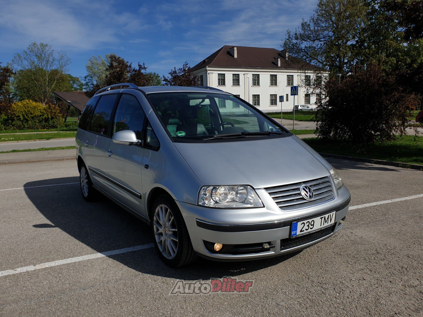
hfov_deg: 67.3
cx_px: 212
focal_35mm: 26
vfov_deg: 53.1
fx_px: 318
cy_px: 158
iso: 50
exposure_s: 1/4329
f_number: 2.4
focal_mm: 4.3
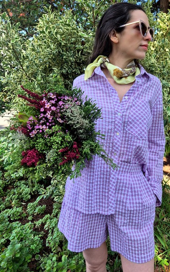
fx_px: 185
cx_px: 103
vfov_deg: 72.5
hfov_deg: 49.0
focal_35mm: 25
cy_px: 137
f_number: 1.8
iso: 25
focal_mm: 5.4
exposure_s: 1/182
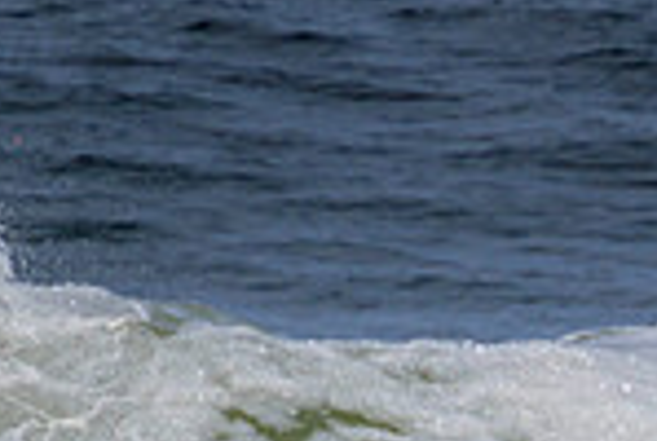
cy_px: 770
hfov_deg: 0.7
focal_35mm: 3105
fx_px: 56779
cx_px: 785
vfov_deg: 0.4
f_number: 11
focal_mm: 800
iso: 500
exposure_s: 1/2000
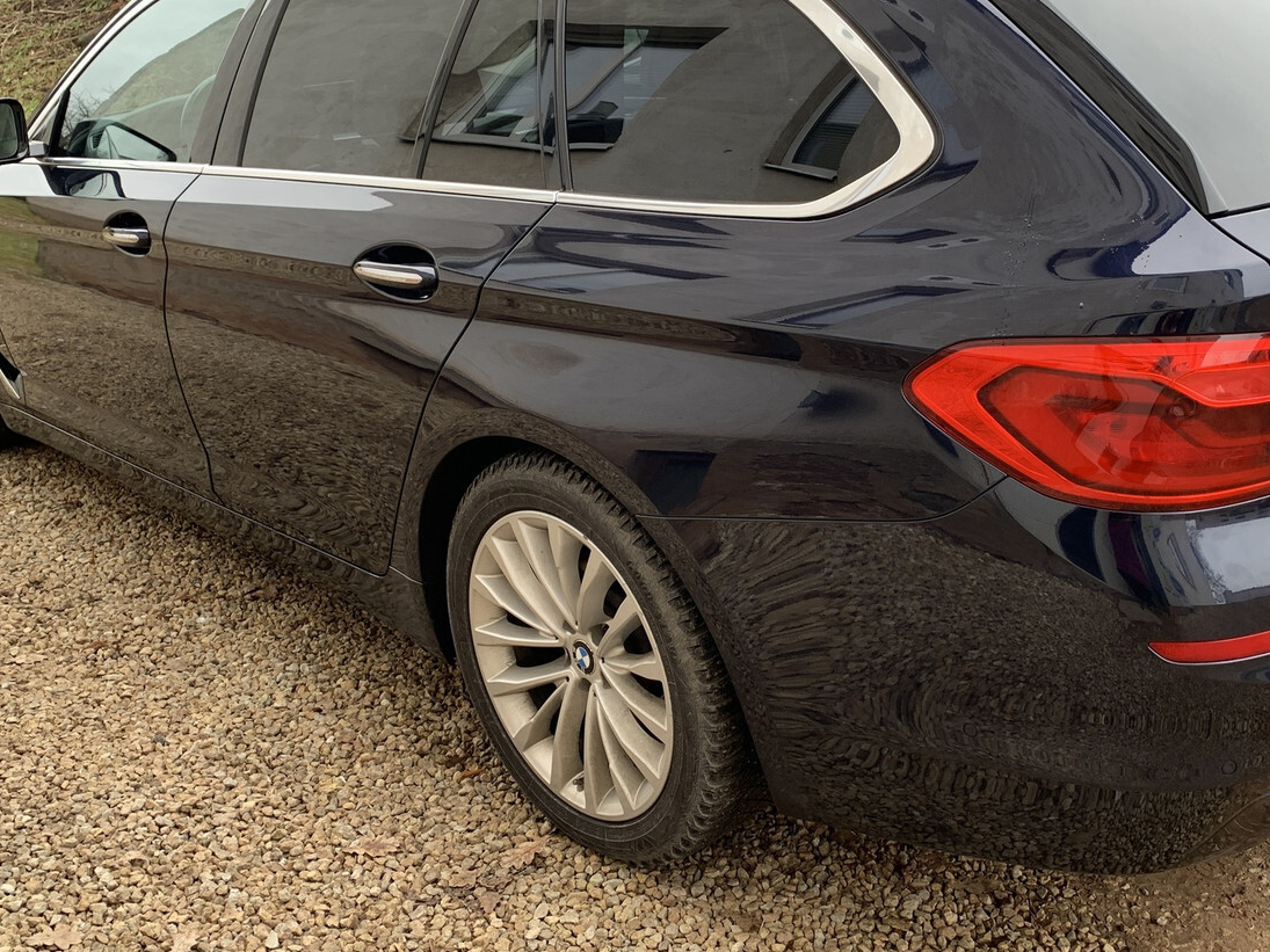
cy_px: 455
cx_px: 740
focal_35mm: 38
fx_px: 1394
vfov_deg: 37.7
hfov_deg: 48.8
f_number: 1.8
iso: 50
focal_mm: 4.25
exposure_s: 1/121
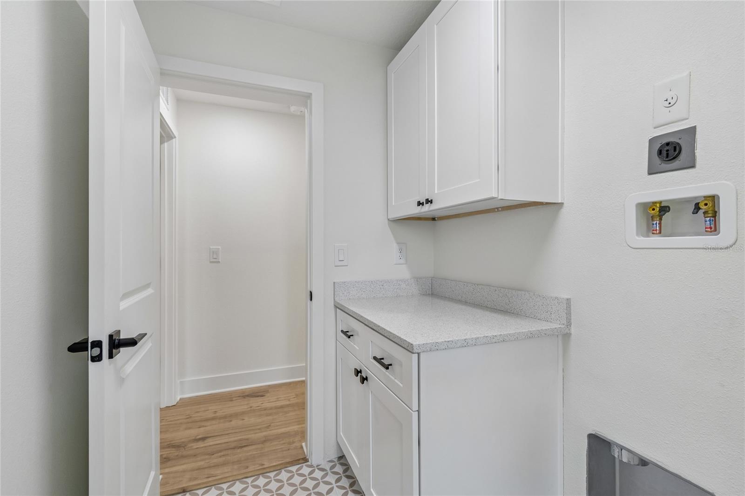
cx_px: 372
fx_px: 310
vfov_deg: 77.3
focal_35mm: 15
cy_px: 248
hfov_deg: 100.4
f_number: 4.5
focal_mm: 10
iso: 100
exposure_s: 1/40
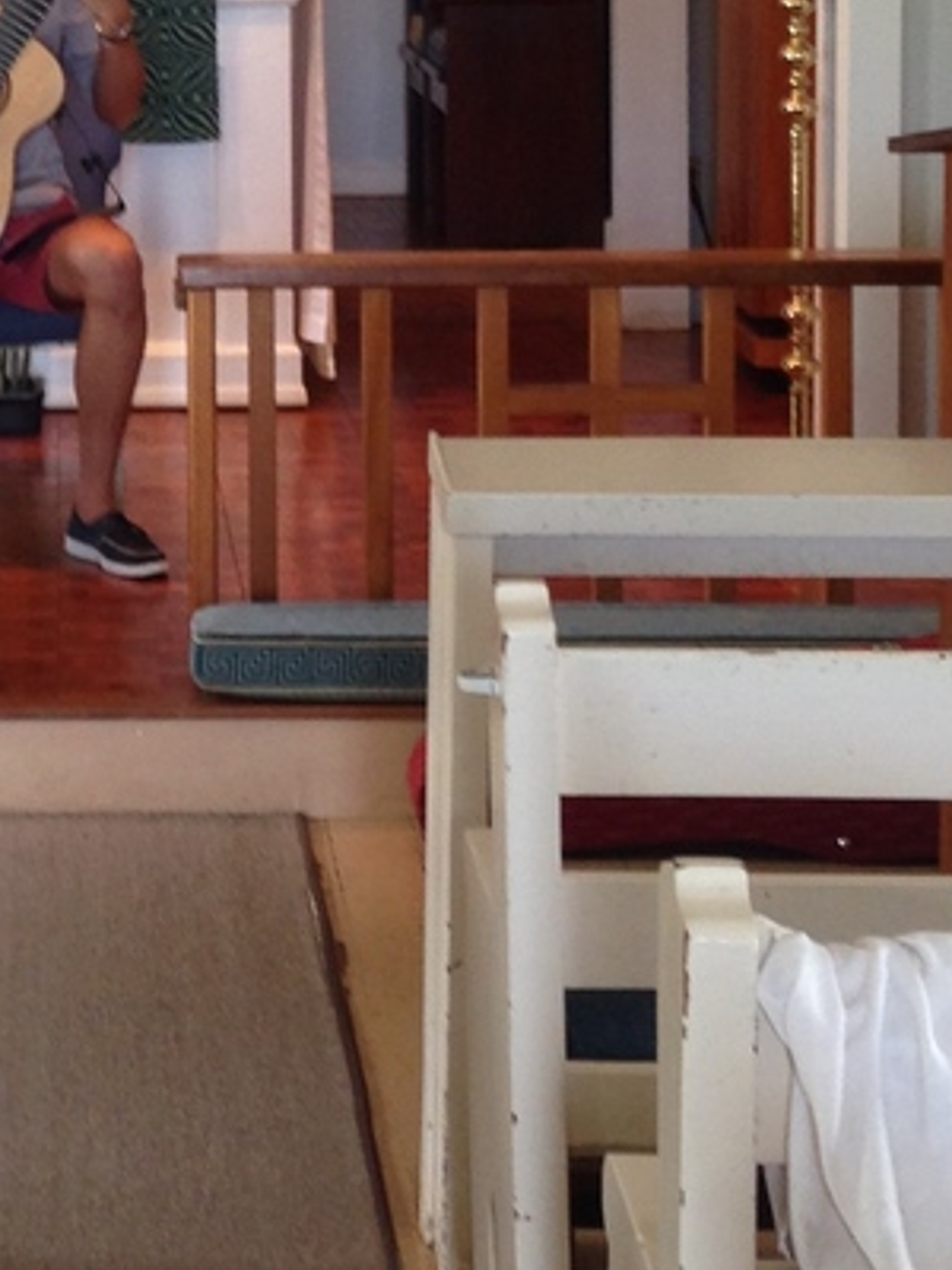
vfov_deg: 17.6
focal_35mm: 110
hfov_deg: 13.2
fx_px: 4034
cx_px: -117
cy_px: 87
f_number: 2.4
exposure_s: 1/20
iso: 64
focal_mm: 4.12
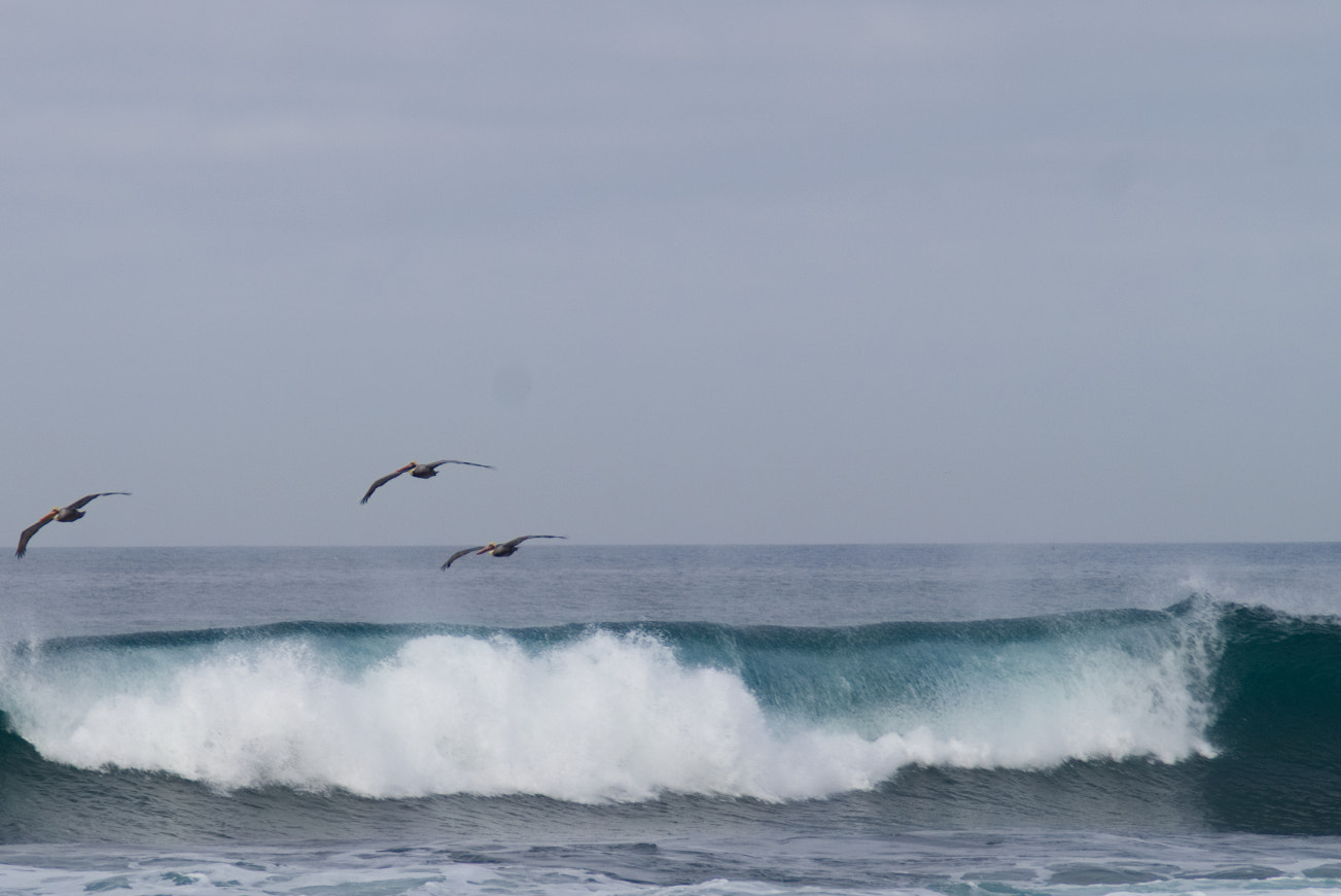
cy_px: 542
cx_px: 379
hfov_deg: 7.3
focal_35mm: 283
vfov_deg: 4.9
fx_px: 10546
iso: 100
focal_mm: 120
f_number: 8
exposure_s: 1/250
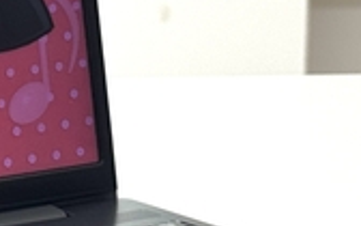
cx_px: -172
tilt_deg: -11.8
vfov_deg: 5.4
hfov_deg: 8.5
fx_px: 2381
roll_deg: +1.3
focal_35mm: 242
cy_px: 88
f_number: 1.78
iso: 80
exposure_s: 1/124
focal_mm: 6.76
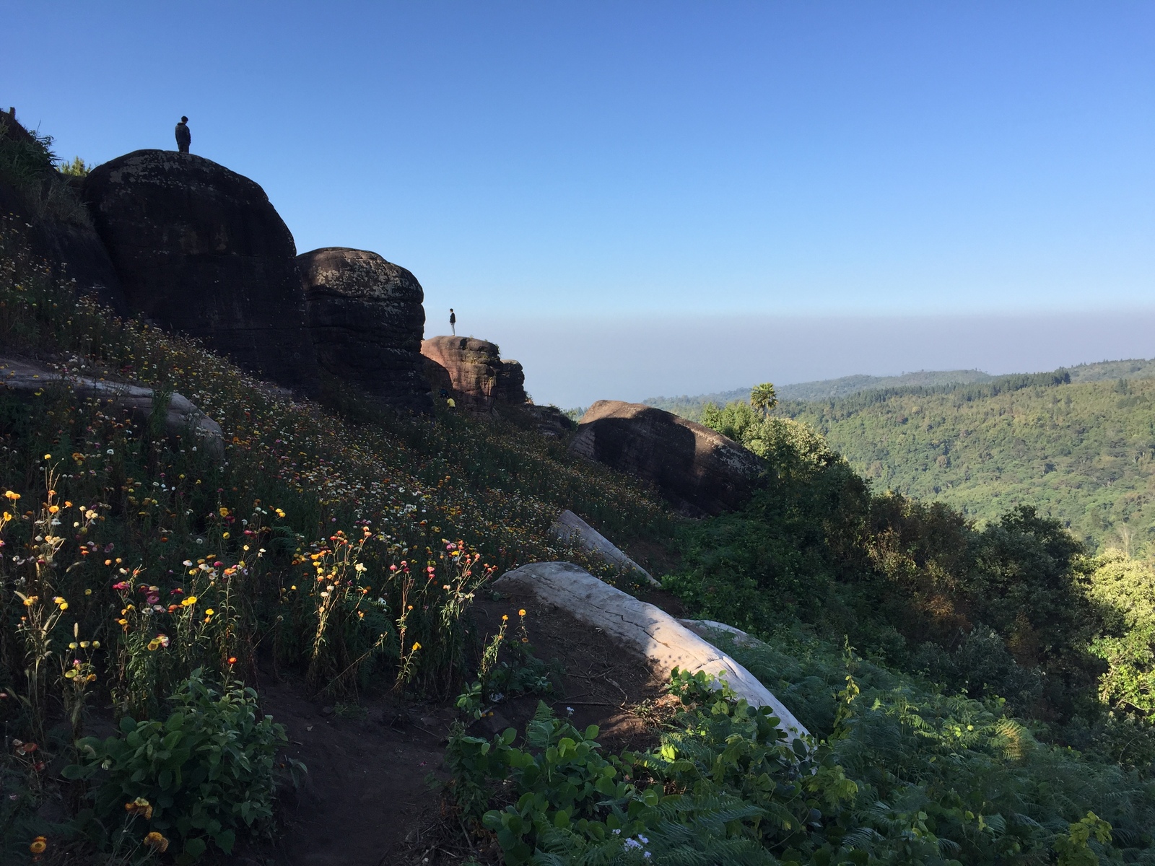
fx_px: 968
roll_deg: -0.1
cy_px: 433
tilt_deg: -4.0
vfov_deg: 48.2
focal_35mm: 29
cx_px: 578
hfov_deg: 61.7
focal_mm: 4.15
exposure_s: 1/898
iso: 32
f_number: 2.2
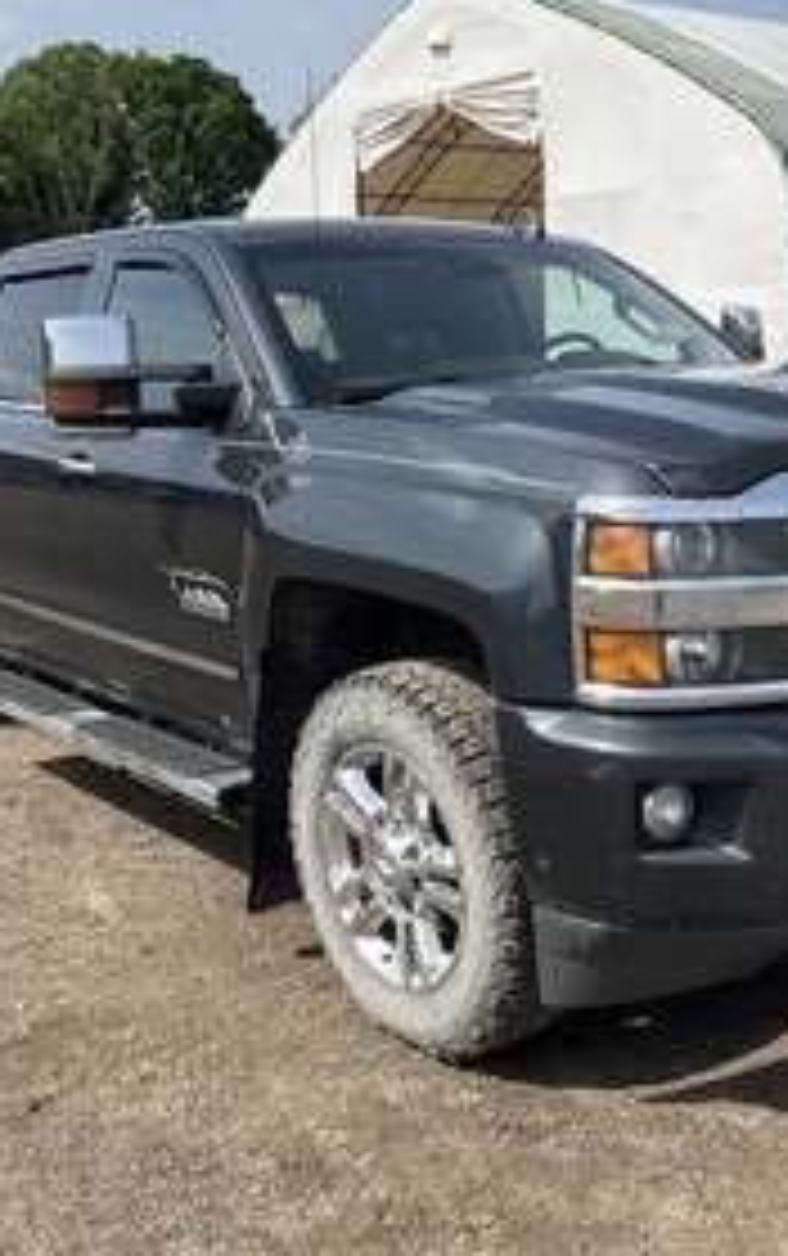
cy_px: 599
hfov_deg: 29.2
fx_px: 1508
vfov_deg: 45.2
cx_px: 491
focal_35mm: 44
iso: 25
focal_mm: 3
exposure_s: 1/1534
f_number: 1.8
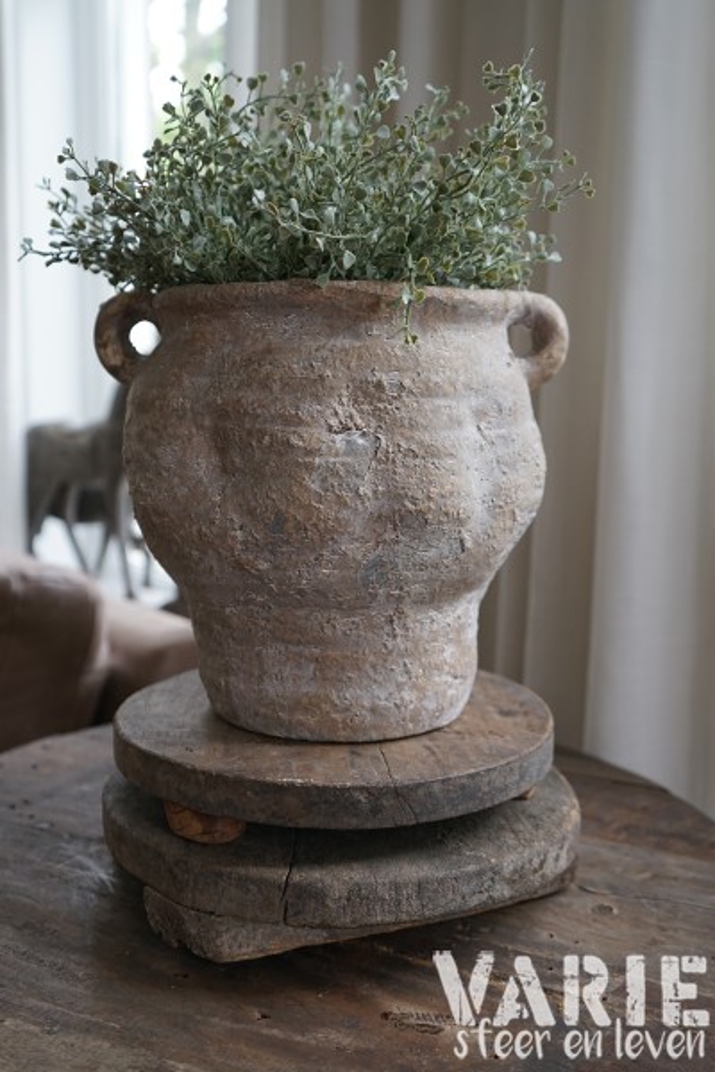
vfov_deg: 58.7
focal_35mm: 32
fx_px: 953
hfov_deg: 41.1
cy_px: 536
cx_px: 358
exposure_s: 1/160
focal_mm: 32
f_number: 4
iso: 500
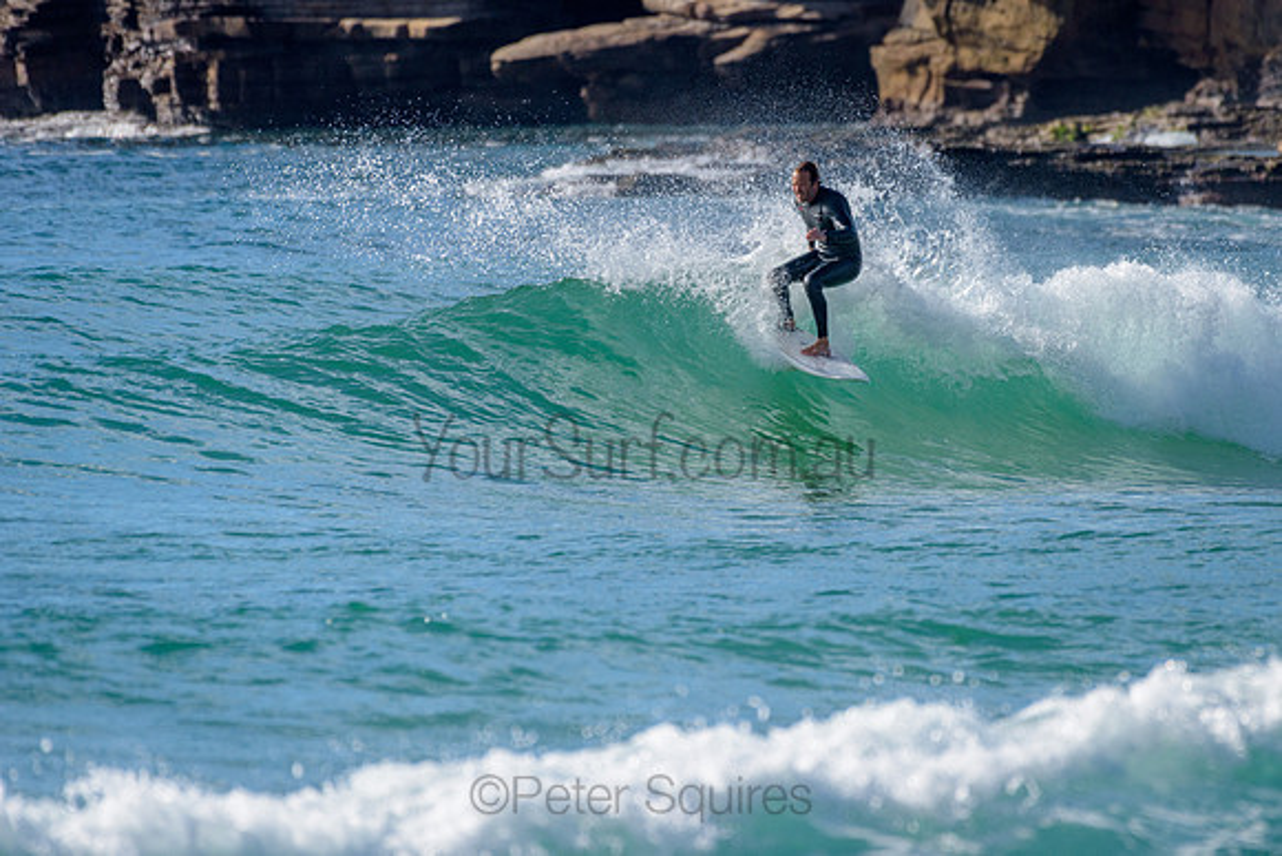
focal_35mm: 613
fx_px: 21828
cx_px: 786
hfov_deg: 3.4
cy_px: 354
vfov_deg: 2.2
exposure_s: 1/3200
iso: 320
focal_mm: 500
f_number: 5.6
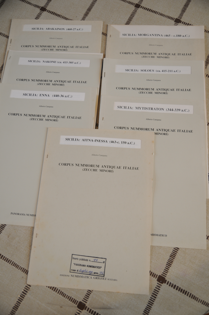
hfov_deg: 39.9
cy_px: 158
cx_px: 104
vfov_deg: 57.3
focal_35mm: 33
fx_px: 288
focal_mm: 22
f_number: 2.8
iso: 200
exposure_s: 1/30
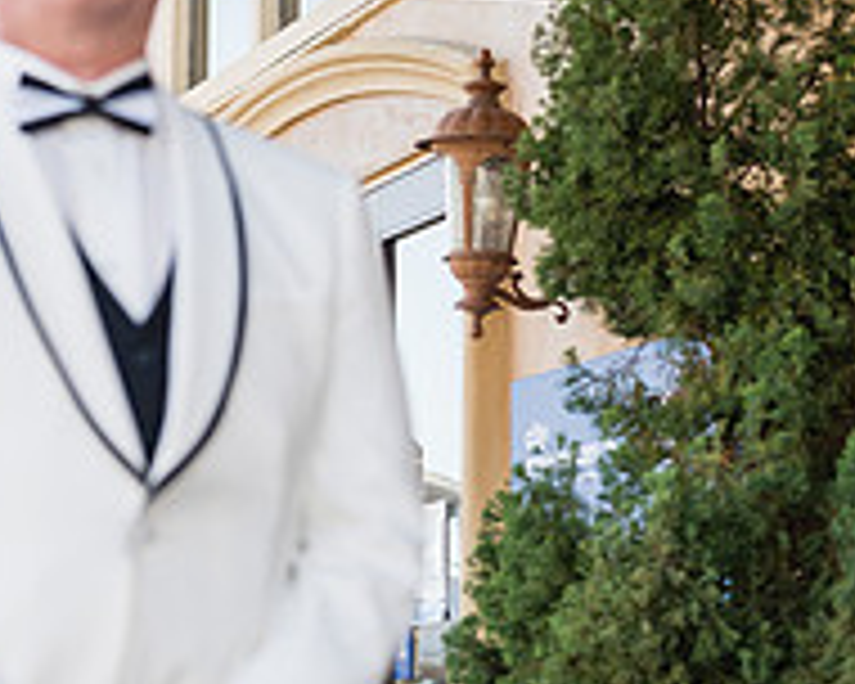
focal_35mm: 143
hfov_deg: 13.2
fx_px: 3619
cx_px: -94
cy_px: 443
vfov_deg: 10.8
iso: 125
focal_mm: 50
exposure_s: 1/500
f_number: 2.8
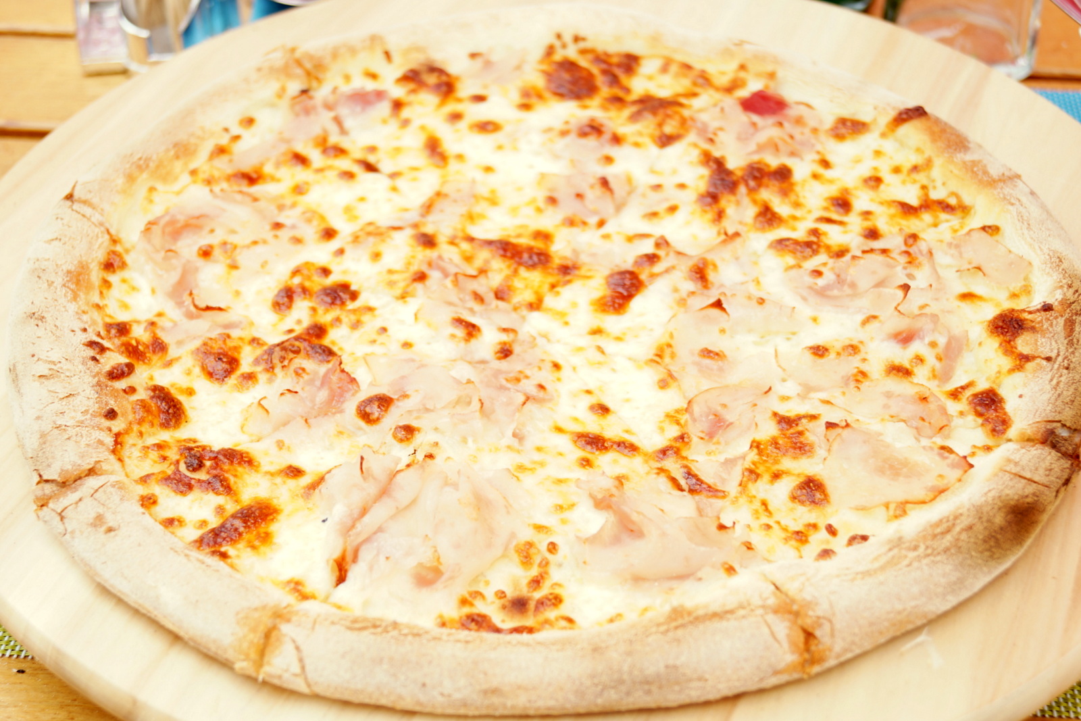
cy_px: 360
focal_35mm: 52
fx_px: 1576
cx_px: 540
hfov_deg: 37.8
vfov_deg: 25.8
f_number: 5
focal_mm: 35
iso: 100
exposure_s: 1/80
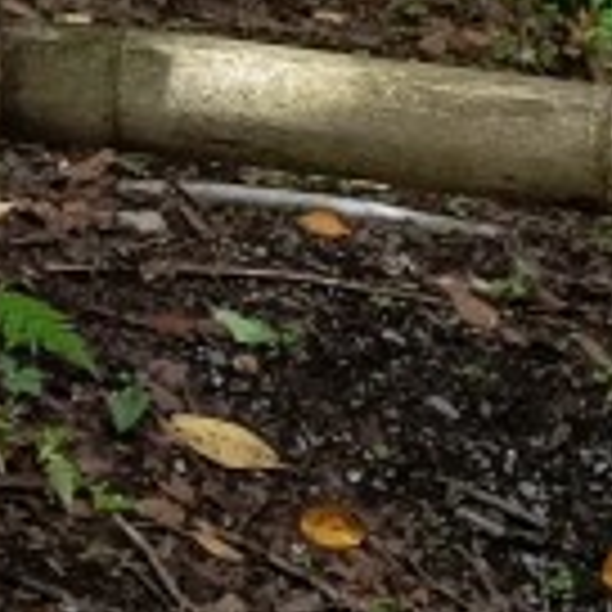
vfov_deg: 9.4
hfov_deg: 10.8
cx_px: 9
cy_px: -999
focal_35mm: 160
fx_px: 3200
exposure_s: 1/100
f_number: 1.65
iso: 175
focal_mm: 6.14
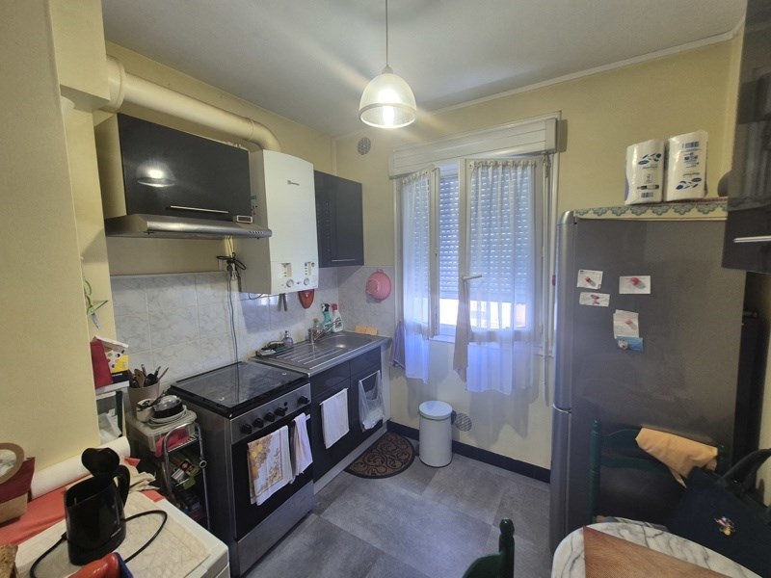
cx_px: 386
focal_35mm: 13
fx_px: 290
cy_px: 289
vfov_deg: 89.9
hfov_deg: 106.2
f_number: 2.2
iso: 160
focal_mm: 2.2
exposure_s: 1/50
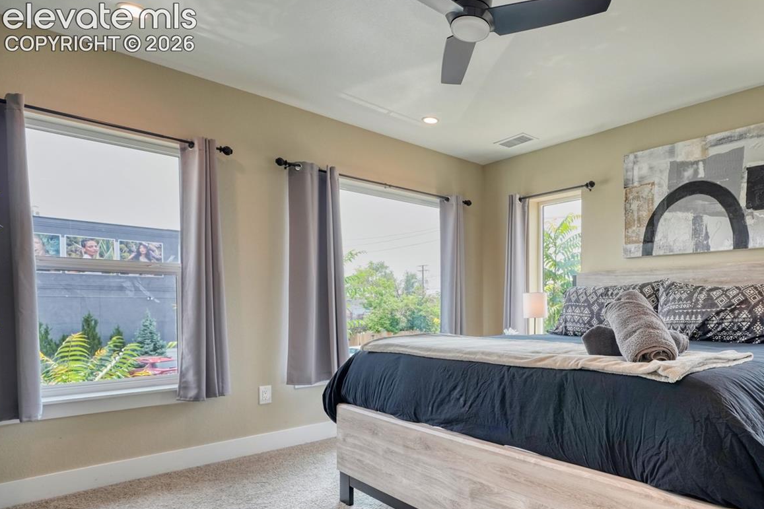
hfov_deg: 77.8
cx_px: 528
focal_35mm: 21
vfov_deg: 58.8
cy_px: 316
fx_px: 446
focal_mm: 15
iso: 1250
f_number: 7.1
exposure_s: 1/60
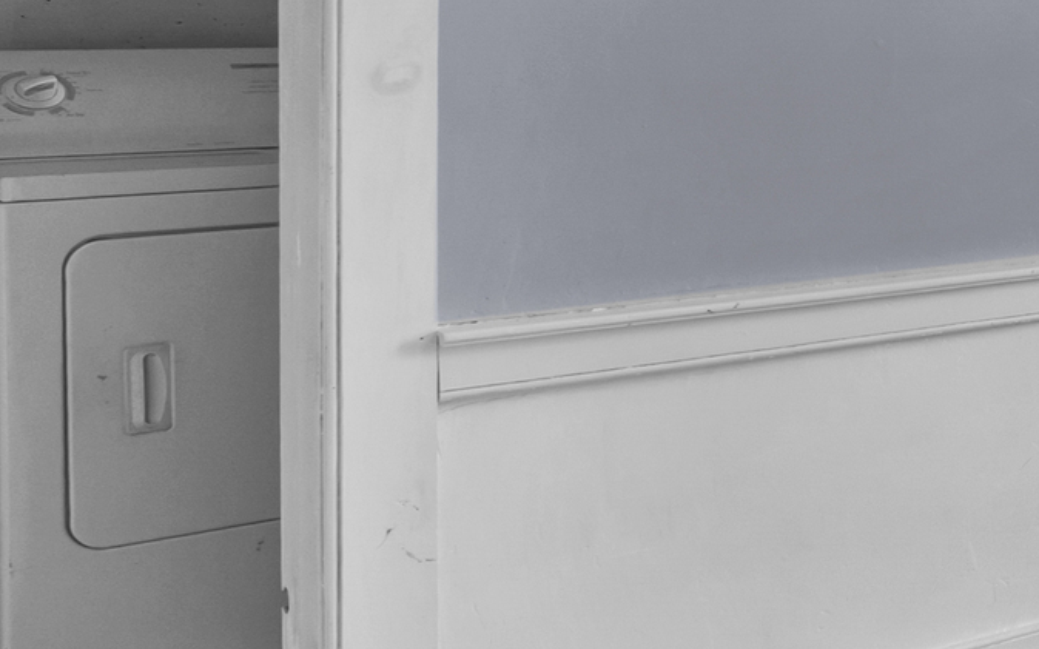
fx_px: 1840
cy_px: -69
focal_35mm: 65
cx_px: 1804
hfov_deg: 21.9
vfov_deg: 19.2
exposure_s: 1/20
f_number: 7.1
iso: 320
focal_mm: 14
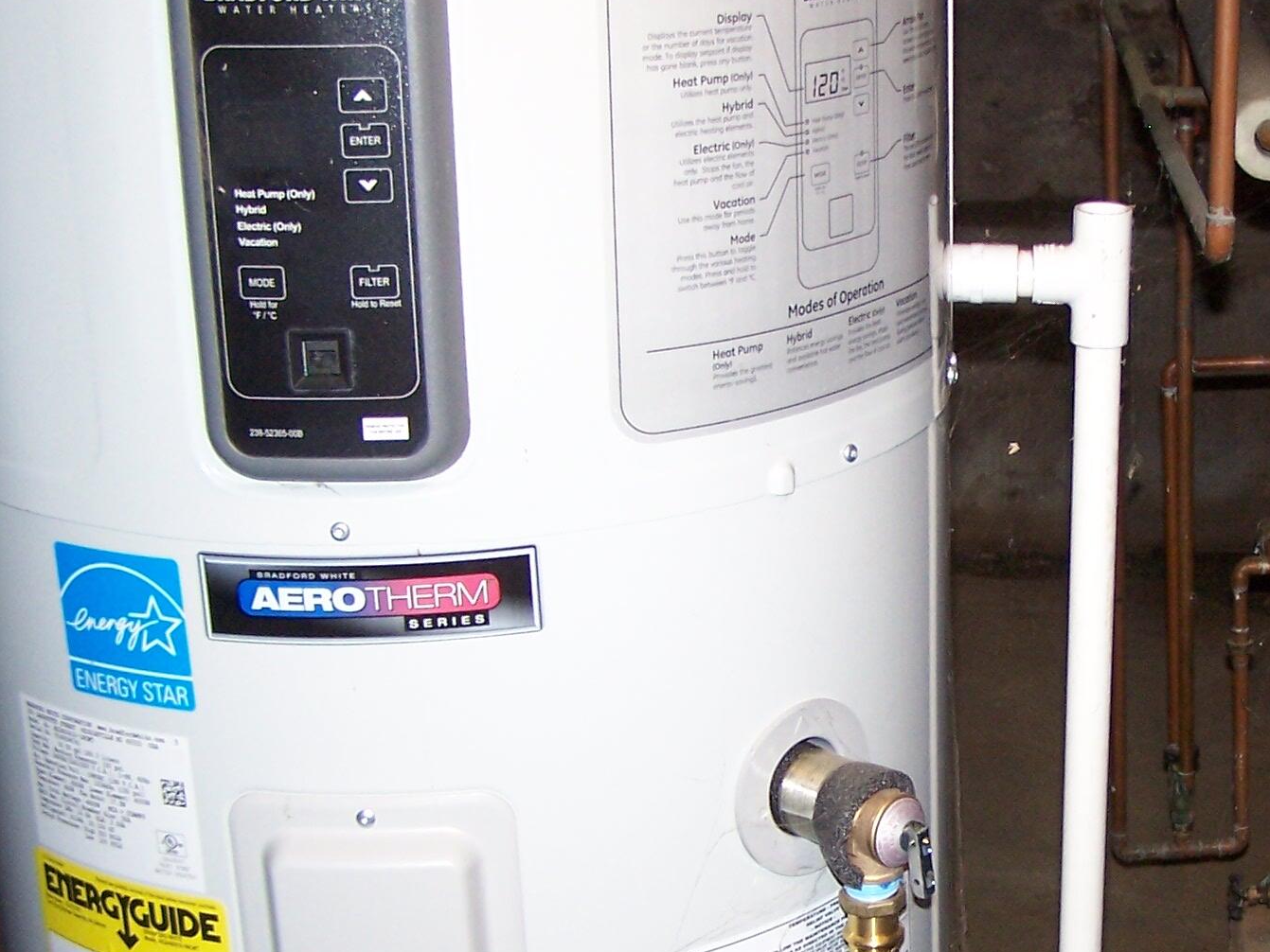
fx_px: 2678
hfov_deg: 26.0
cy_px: 600
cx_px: 1082
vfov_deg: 20.1
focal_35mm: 73
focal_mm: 6.3
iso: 140
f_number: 2.8
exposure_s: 1/60
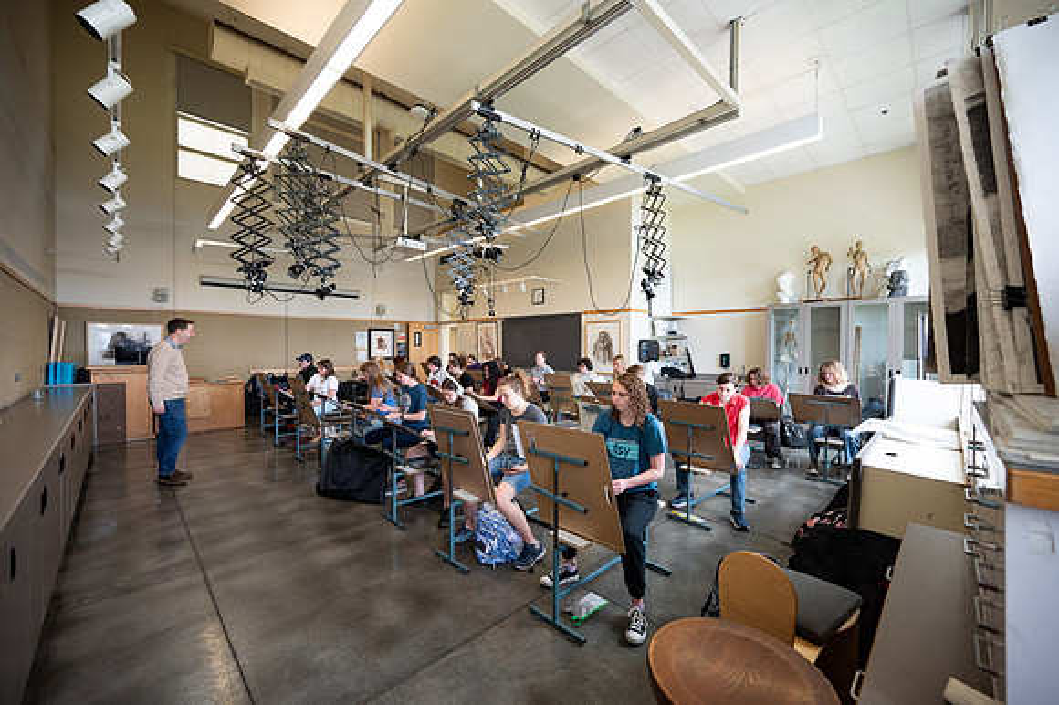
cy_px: 352
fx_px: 412
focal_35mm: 14
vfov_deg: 81.1
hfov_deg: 104.3
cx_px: 530
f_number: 4
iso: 800
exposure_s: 1/160
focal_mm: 14
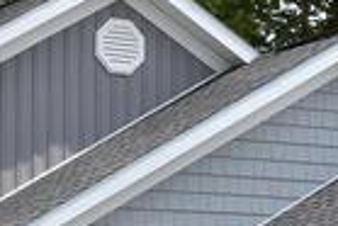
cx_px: 153
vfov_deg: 5.4
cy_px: 222
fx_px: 2384
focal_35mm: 254
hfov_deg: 8.1
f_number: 10
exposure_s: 1/400
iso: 200
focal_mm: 23
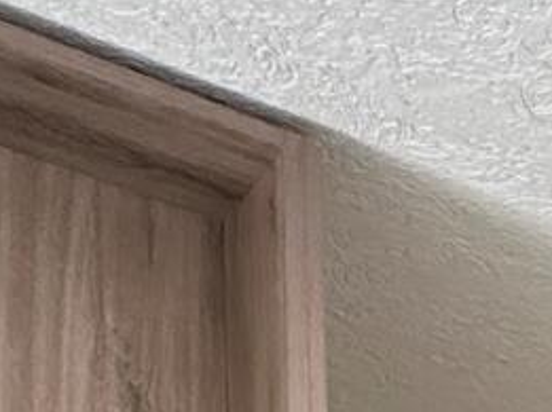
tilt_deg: -5.2
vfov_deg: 9.9
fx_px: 1752
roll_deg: -0.8
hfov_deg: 14.5
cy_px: 1261
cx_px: 1146
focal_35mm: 110
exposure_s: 1/99
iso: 250
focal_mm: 2.22
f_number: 2.2
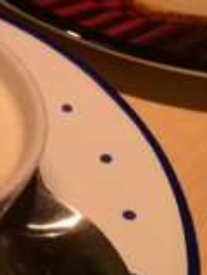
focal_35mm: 82
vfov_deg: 23.3
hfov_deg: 16.7
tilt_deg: -37.7
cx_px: -83
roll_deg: -8.8
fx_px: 651
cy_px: 43
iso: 64
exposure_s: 1/33
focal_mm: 4.15
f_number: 2.2
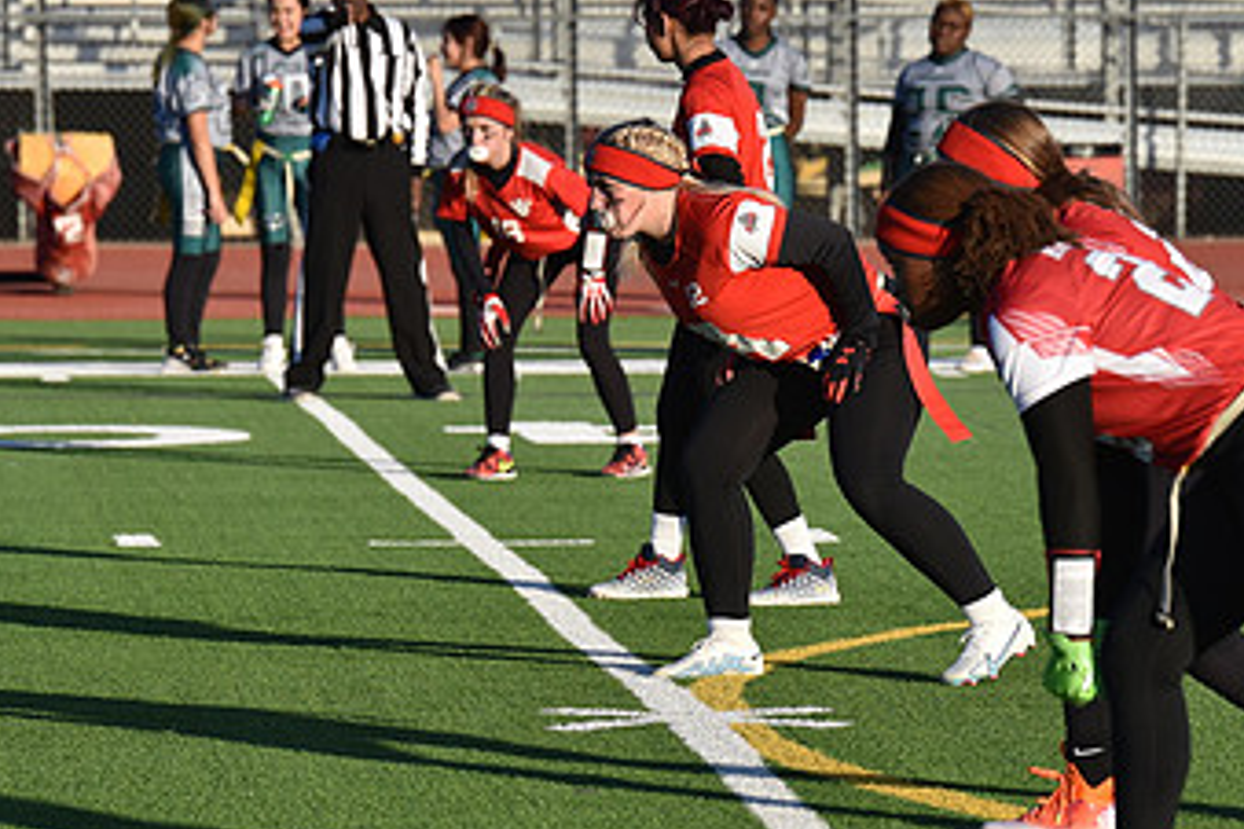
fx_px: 11817
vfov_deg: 4.0
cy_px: 325
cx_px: 785
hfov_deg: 6.0
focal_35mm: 342
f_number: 5.6
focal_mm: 200
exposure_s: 1/1000
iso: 320
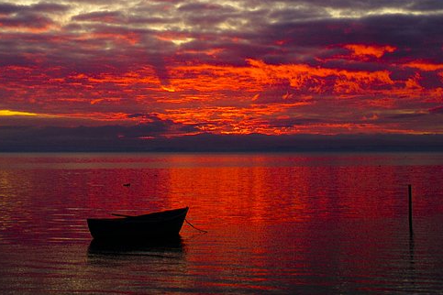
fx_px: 1095
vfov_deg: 15.0
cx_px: 194
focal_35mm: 89
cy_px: -15
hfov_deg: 22.9
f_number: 4.5
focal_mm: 28
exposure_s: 1/60
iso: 100
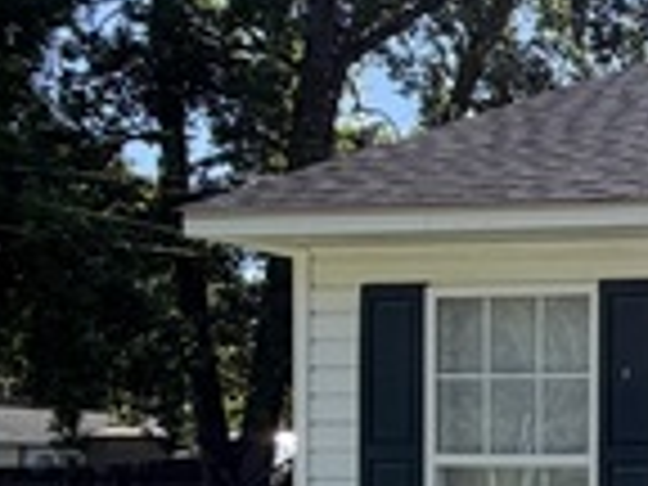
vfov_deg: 18.3
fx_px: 1460
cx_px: 1318
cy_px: 513
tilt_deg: -1.8
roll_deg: -0.6
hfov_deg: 17.4
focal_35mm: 78
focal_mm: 2.22
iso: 40
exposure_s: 1/770
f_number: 2.2
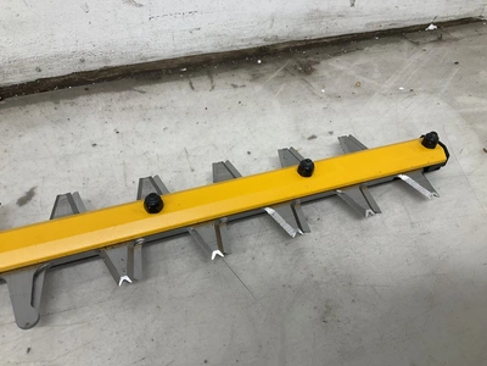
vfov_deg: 48.2
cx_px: 244
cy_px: 183
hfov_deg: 61.7
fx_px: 408
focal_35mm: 29
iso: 40
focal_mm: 3
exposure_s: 1/120
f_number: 1.8
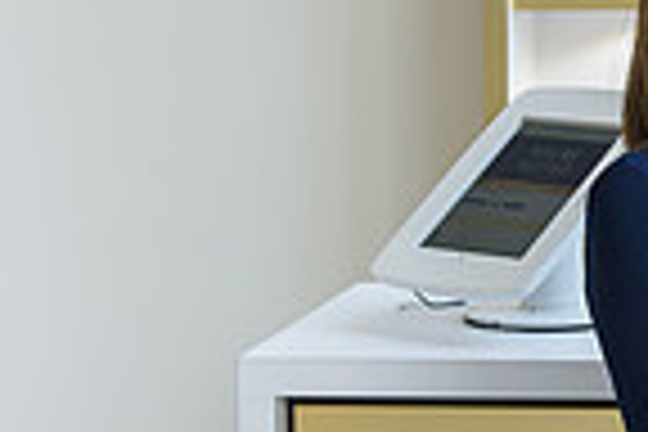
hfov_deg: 12.7
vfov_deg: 8.9
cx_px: 986
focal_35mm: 153
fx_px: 2754
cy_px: -29
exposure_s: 1/200
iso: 1000
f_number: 3.2
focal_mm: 38
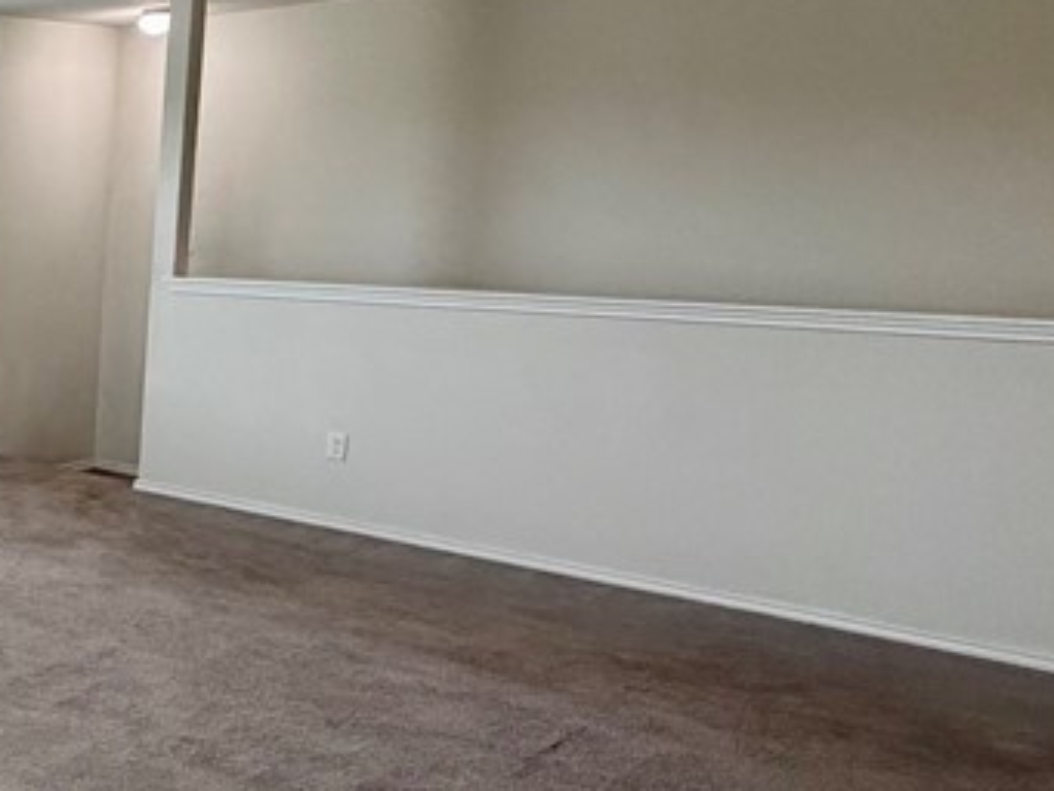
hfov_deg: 30.9
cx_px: -417
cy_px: 408
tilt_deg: -9.6
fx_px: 1279
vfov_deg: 34.4
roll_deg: +0.7
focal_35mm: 42
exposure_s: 1/120
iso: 320
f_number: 2.2
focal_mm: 2.22
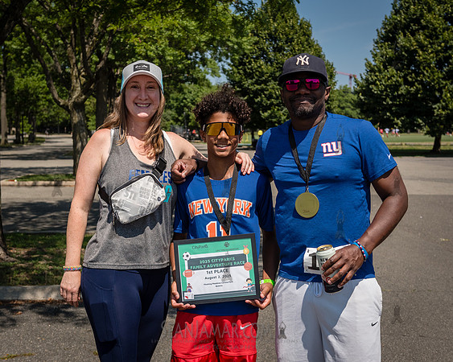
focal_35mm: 55
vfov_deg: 27.5
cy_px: 172
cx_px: 224
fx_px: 740
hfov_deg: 34.0
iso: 400
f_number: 4.5
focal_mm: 45
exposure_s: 1/2500
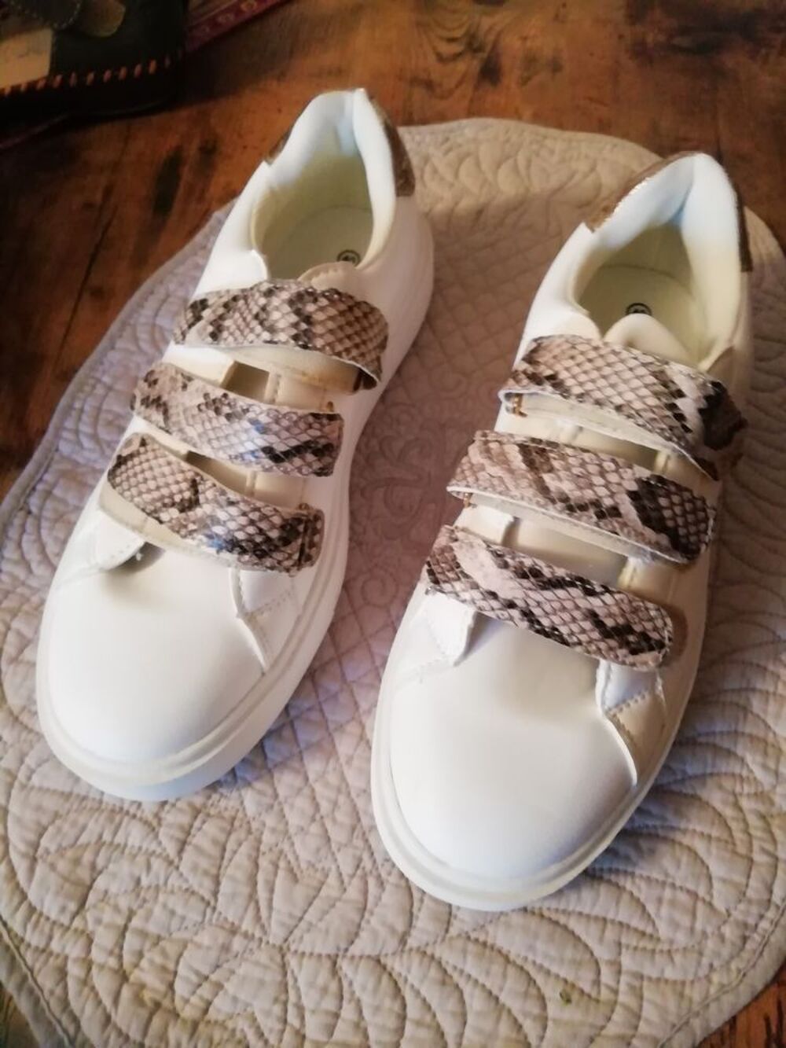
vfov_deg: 67.3
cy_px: 524
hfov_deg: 53.1
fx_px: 787
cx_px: 393
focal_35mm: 26
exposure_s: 1/16.7
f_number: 2.2
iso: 500
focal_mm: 3.21
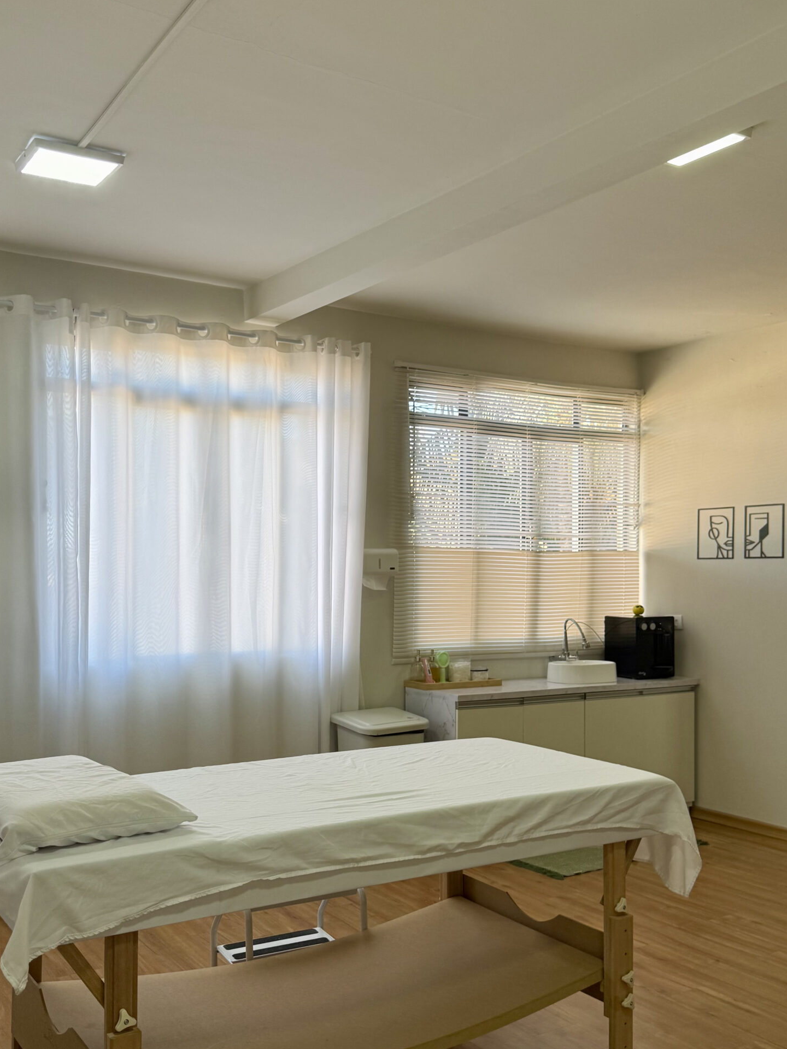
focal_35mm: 32
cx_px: 330
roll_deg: -0.9
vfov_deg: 56.7
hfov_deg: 44.0
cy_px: 587
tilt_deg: -0.6
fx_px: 970
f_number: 1.78
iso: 50
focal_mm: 6.76
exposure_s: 1/124
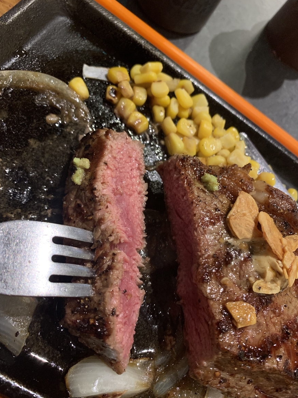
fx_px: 310
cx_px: 153
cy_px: 202
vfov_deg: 65.3
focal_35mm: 27
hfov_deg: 51.3
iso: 400
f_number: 1.8
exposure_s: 1/36
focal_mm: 4.25
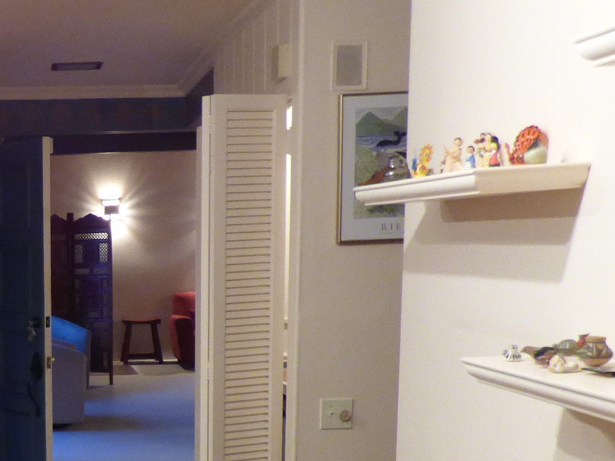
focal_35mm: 51
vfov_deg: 27.7
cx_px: -56
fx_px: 906
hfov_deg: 33.0
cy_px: 394
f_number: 2.8
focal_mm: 3.58
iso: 400
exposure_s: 1/13
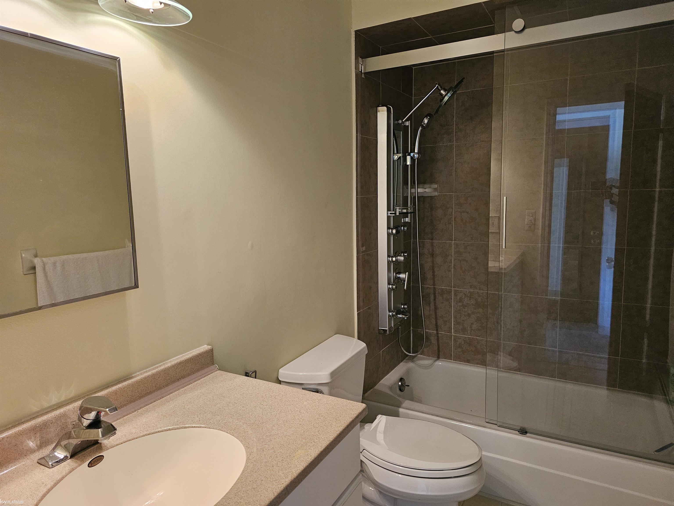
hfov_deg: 73.9
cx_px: 337
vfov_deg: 58.9
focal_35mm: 23
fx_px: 448
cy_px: 253
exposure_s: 1/120
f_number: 1.7
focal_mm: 6.3
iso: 800
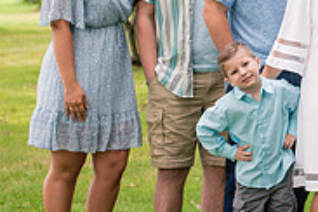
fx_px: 2137
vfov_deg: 5.7
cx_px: 370
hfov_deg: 8.4
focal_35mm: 242
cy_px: -29
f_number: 4.5
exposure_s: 1/250
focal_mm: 70
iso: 1000
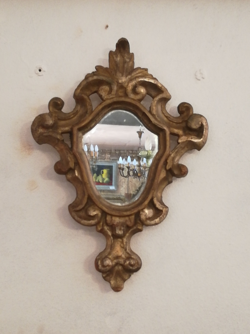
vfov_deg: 29.4
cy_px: 167
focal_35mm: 66
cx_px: 125
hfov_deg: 22.3
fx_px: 636
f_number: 2.2
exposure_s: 1/25
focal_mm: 3.83
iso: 500
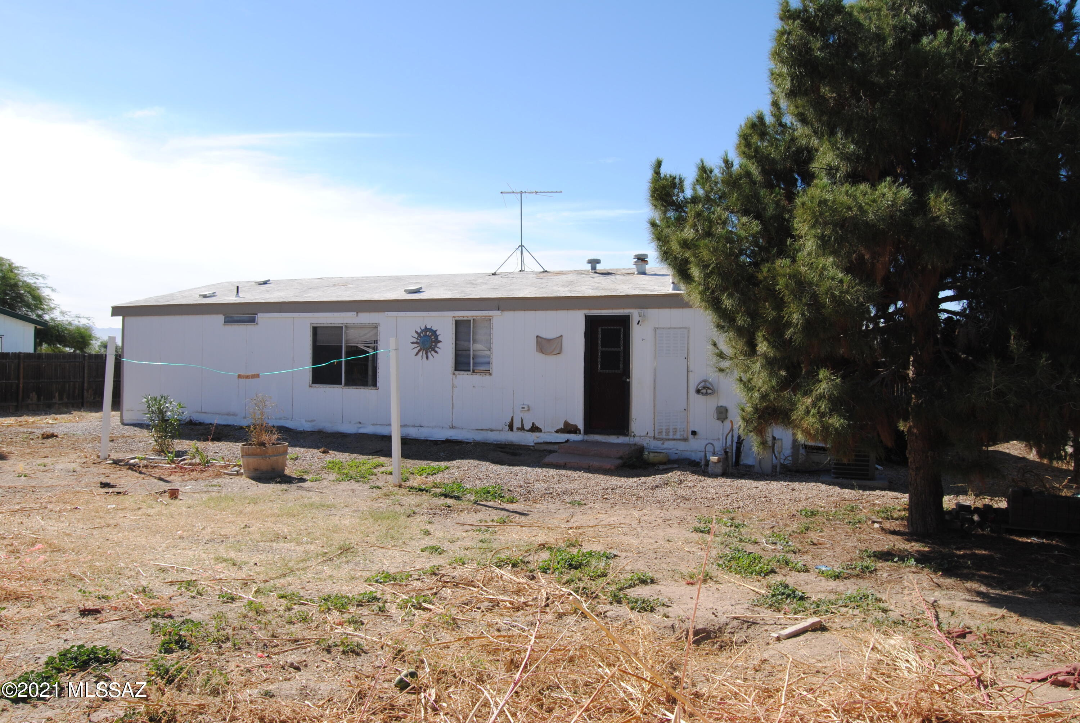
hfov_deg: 67.3
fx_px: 811
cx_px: 540
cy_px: 362
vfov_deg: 48.0
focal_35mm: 27
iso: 100
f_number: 9
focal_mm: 18
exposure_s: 1/200
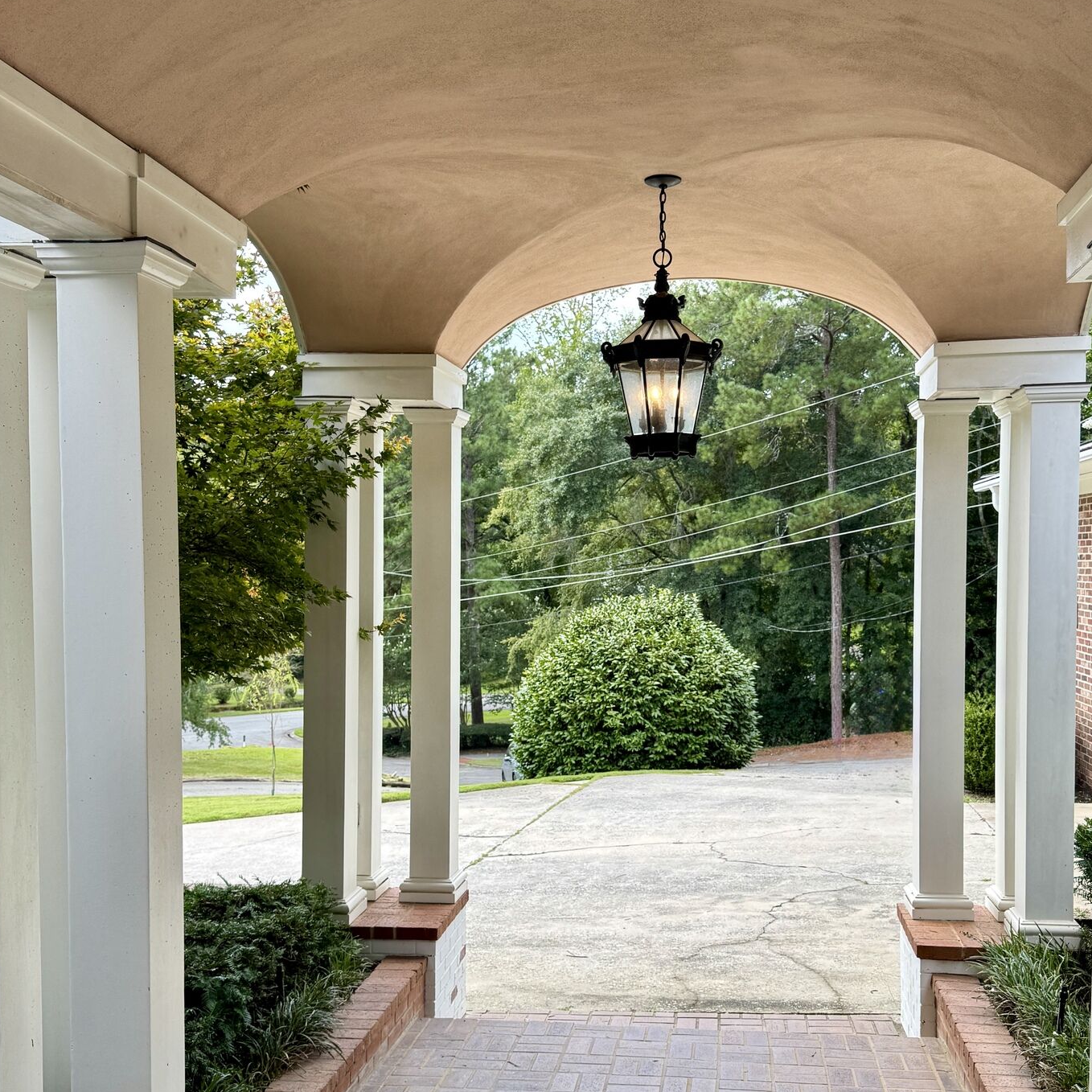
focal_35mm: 36
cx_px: 597
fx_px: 1285
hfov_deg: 46.0
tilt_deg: -2.7
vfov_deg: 46.0
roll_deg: -0.8
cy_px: 593
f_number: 1.78
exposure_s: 1/428
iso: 80
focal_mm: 6.76
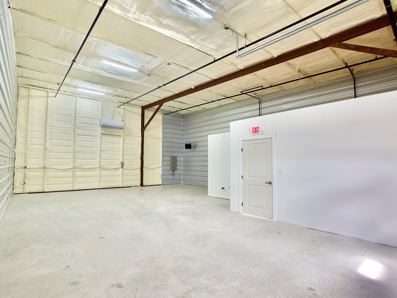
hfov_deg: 91.0
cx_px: 198
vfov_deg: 74.7
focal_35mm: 17
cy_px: 149
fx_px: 195
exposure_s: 1/20
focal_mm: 10
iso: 320
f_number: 7.1
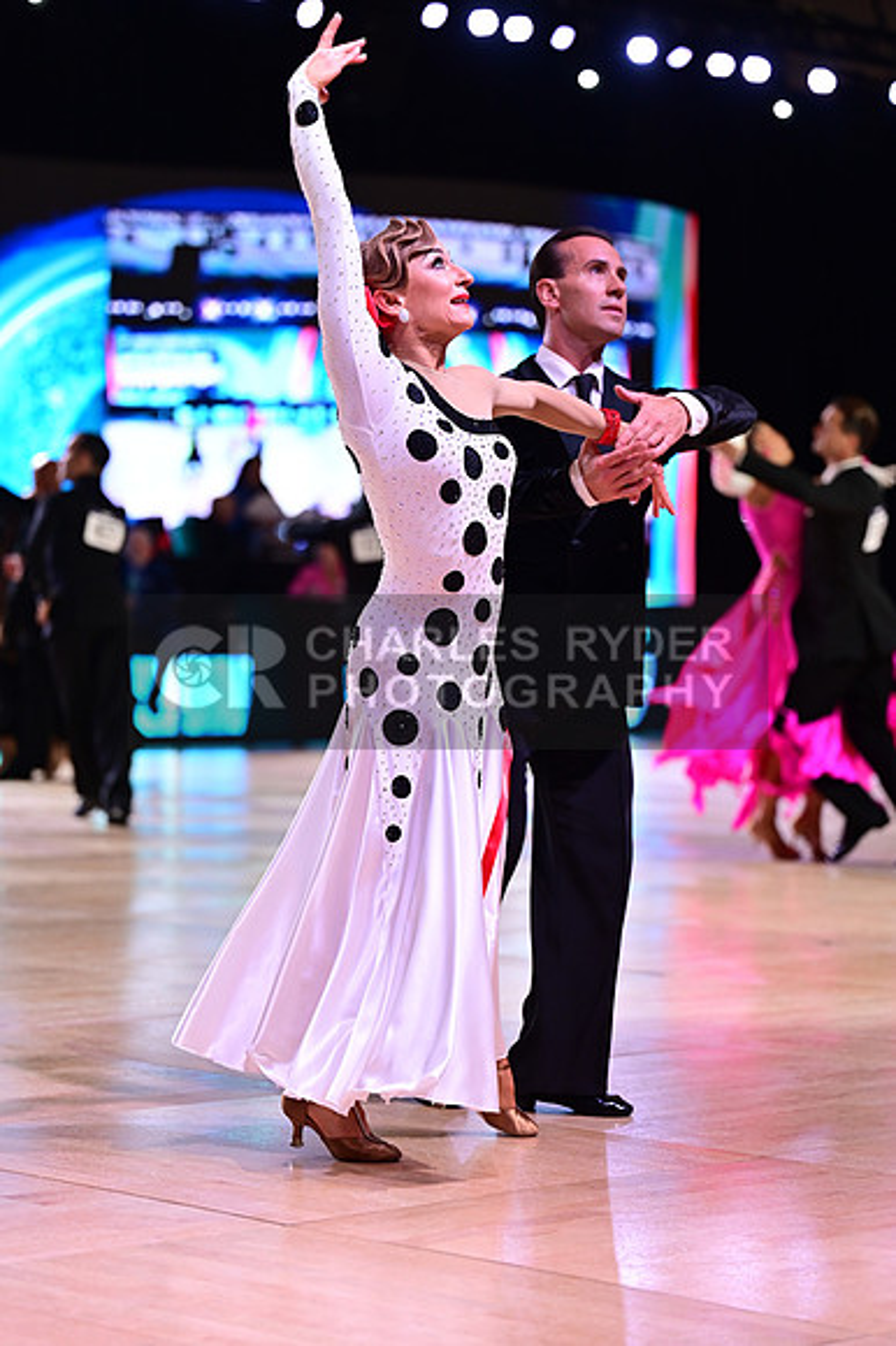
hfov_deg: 13.9
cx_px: 448
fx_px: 3663
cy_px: 673
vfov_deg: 20.8
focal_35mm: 98
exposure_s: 1/500
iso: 1600
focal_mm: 98
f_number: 2.8
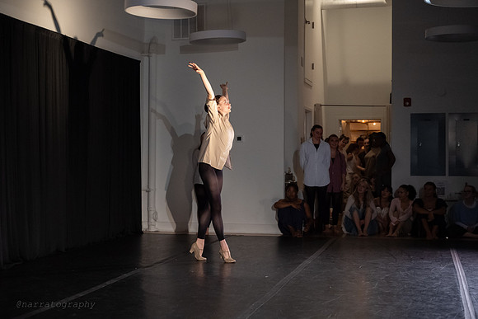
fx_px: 827
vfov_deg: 21.8
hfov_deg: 32.2
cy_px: 160
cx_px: 239
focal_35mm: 62
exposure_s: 1/400
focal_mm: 62
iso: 6400
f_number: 3.2
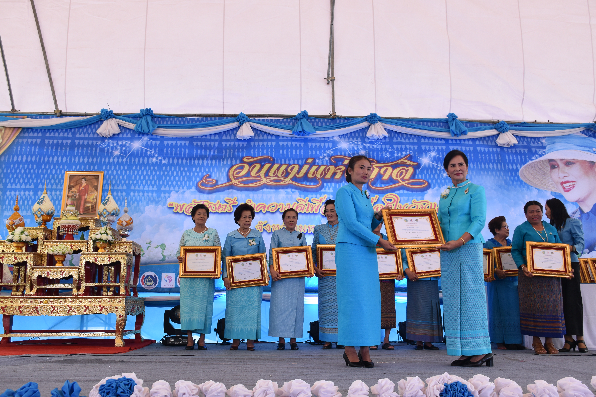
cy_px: 198
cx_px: 298
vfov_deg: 38.4
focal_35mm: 34
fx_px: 571
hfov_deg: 55.1
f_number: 8
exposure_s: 1/200
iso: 400
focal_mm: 23
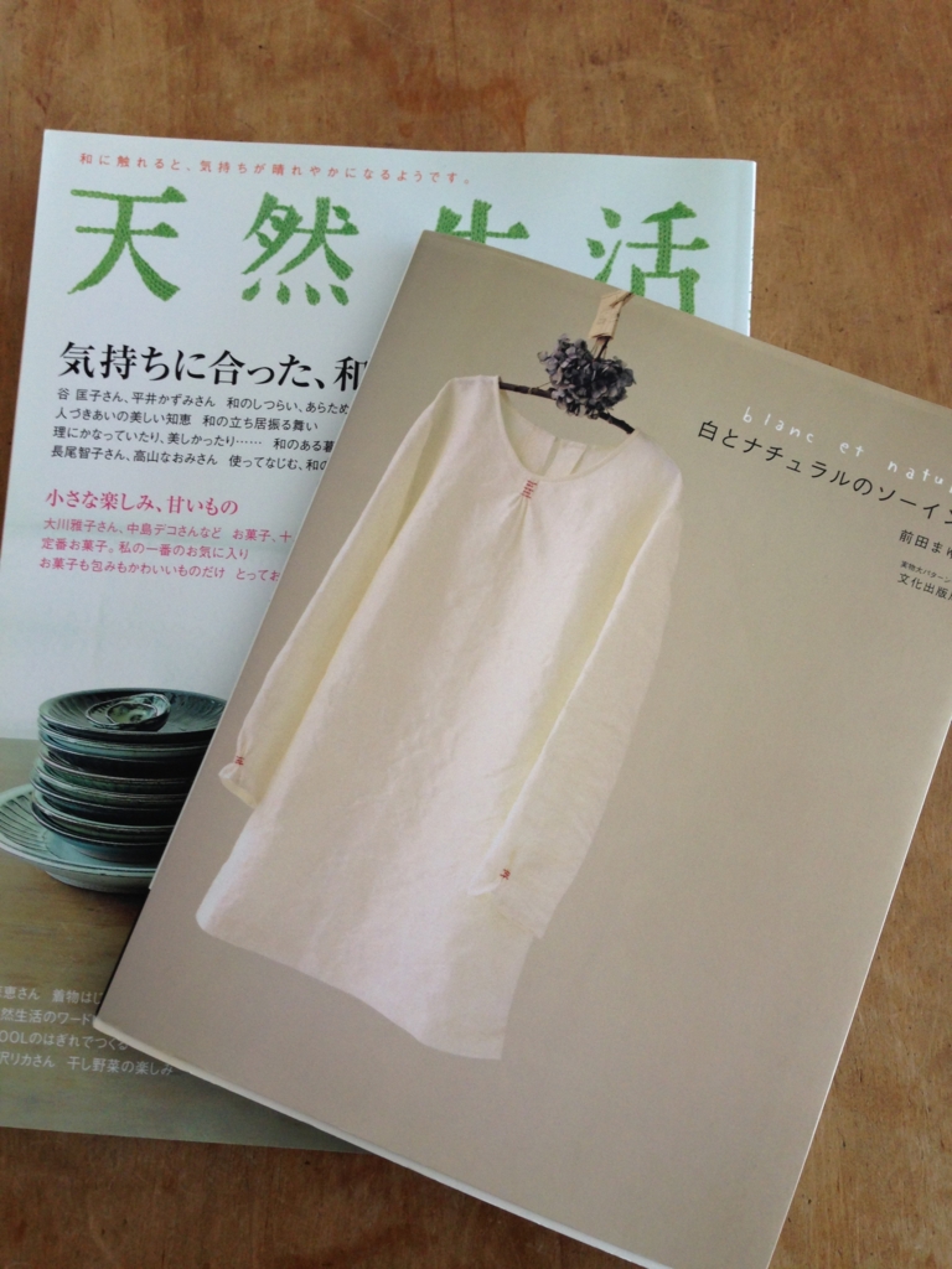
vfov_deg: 55.4
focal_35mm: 33
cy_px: 634
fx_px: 1210
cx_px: 476
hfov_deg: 42.9
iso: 80
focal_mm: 4.12
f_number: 2.4
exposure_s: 1/20
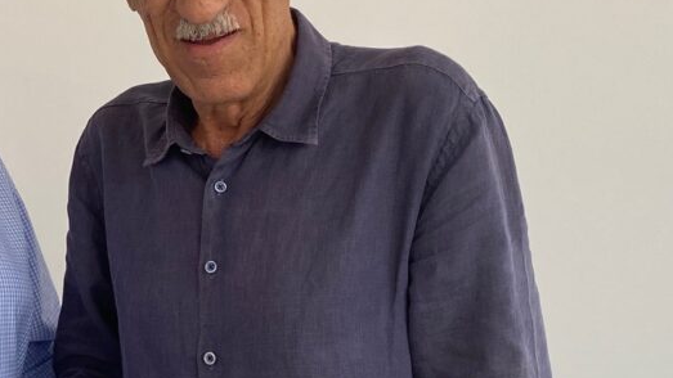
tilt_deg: -1.6
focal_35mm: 78
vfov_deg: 15.5
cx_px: 57
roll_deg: +1.4
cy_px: 225
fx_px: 1392
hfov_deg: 26.2
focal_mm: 4.25
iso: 80
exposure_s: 1/121
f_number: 1.8
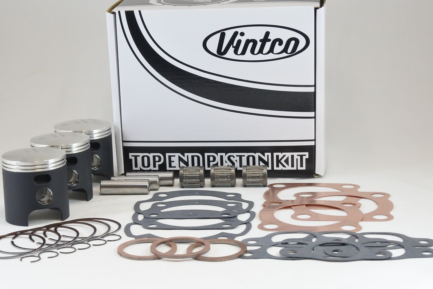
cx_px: 205
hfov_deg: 31.4
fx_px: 770
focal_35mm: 64
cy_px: 140
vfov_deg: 21.3
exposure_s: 1/125
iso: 640
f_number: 4.8
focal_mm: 21.4
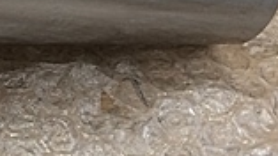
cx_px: -154
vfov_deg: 9.2
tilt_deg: -49.8
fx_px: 950
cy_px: -64
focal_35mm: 129
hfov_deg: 15.2
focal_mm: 4.15
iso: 40
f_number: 2.2
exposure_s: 1/30
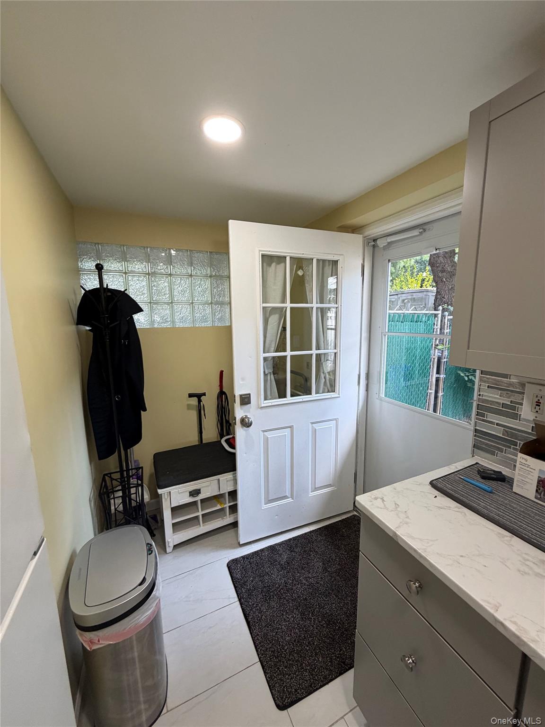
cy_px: 364
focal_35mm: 14
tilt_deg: -8.2
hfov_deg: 85.7
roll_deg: -0.6
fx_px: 294
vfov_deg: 102.1
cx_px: 272
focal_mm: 2.22
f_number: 2.2
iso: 200
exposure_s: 1/121
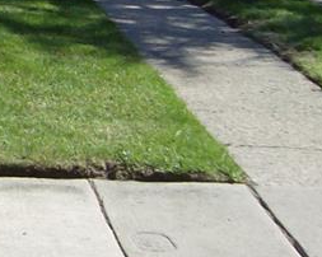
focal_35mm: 142
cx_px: -241
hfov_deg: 12.5
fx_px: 1352
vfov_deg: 10.6
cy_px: -83
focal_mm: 6
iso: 100
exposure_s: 1/413
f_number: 4.7
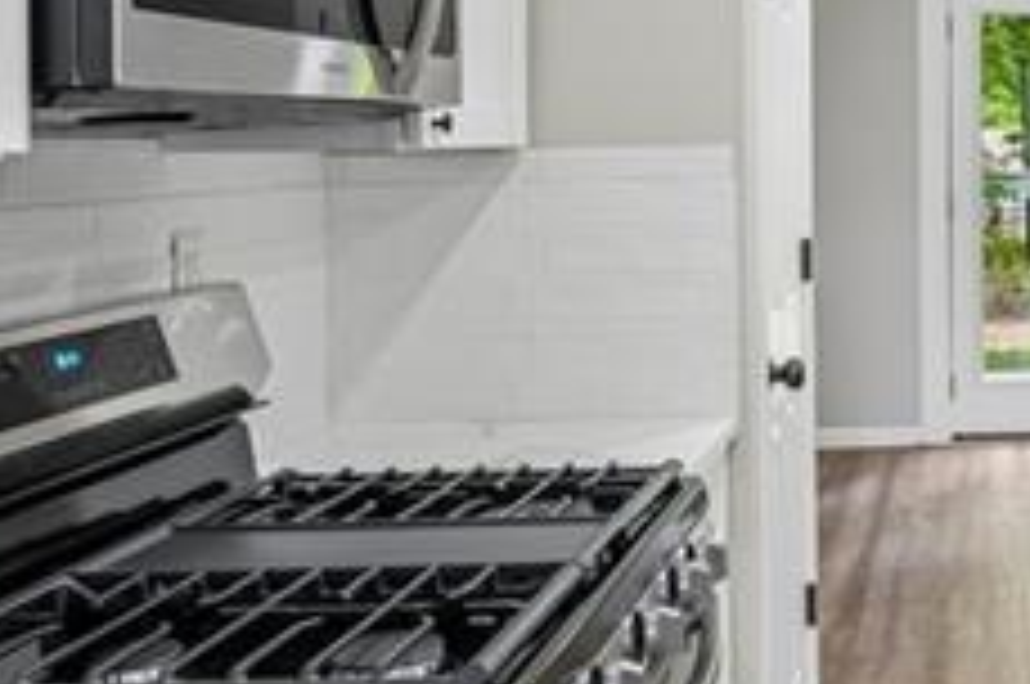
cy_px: 140
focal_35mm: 49
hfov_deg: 35.1
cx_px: 1111
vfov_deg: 26.9
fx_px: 1400
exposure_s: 1/15
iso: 320
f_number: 8
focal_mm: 14
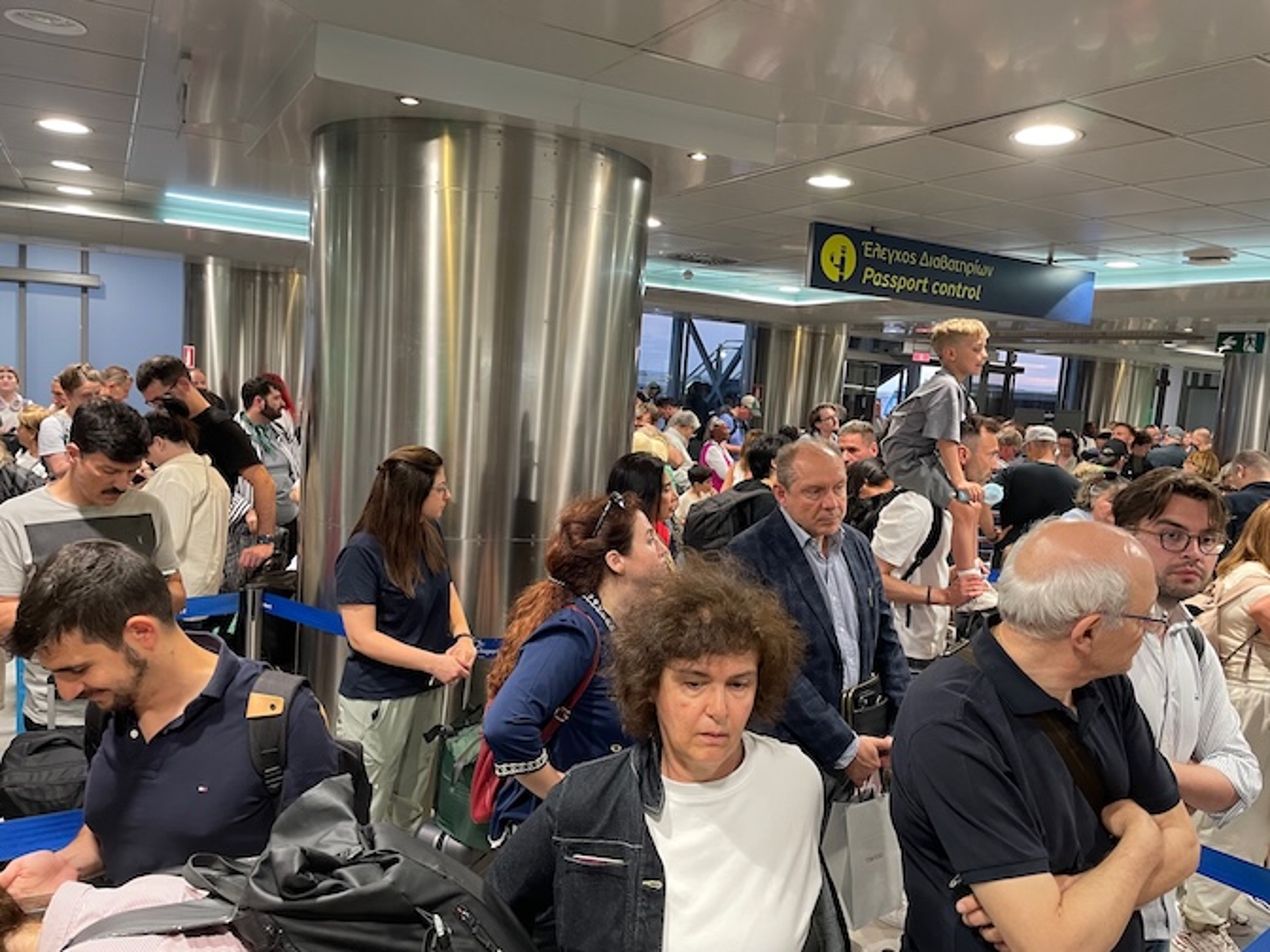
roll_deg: -3.2
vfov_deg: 53.1
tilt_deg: -6.4
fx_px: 954
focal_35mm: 26
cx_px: 635
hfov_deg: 67.3
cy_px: 476
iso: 160
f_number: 1.6
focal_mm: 4.2
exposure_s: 1/50
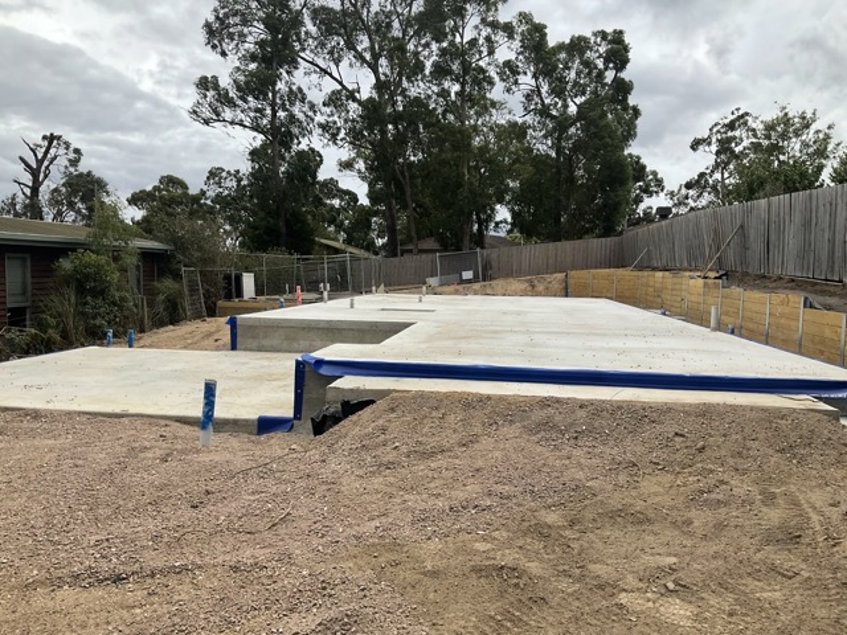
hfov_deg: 61.7
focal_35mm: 29
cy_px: 318
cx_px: 424
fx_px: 710
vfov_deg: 48.2
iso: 25
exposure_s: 1/2058
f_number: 1.8
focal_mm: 3
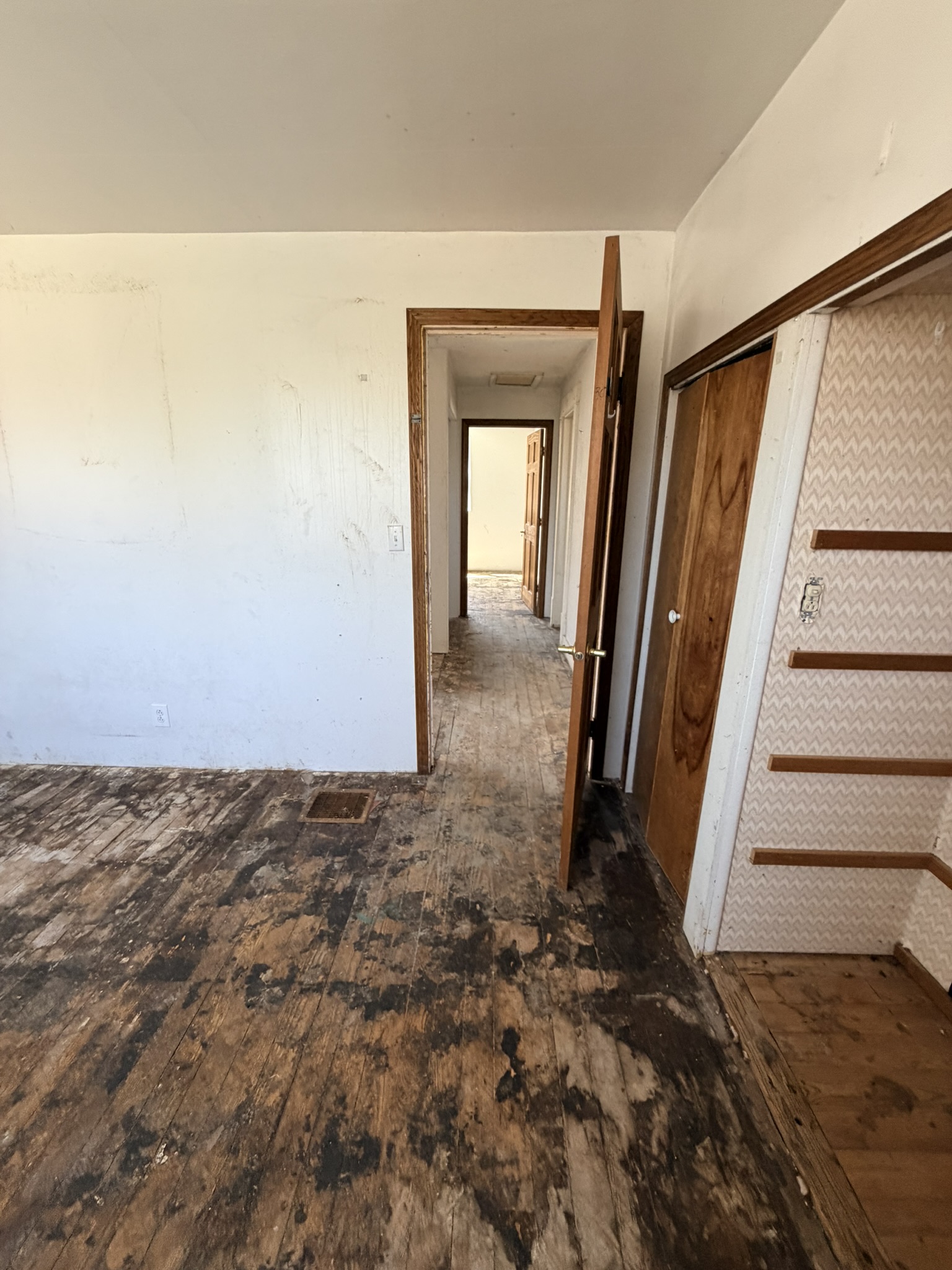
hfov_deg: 85.7
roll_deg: -2.0
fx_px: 513
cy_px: 635
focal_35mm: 14
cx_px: 476
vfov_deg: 102.1
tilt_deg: -15.6
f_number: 2.2
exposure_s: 1/121
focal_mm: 2.22
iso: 250
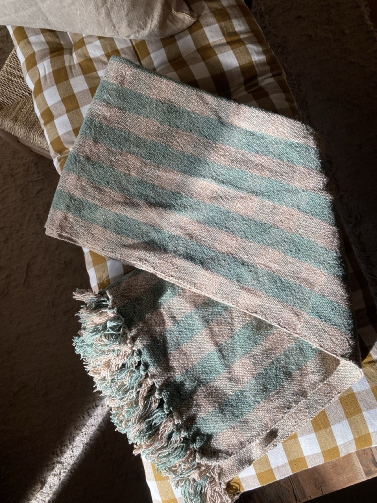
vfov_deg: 67.3
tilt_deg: -81.7
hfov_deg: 53.1
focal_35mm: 26
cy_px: 252
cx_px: 188
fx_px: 378
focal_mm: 4.25
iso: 32
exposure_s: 1/524
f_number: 1.8
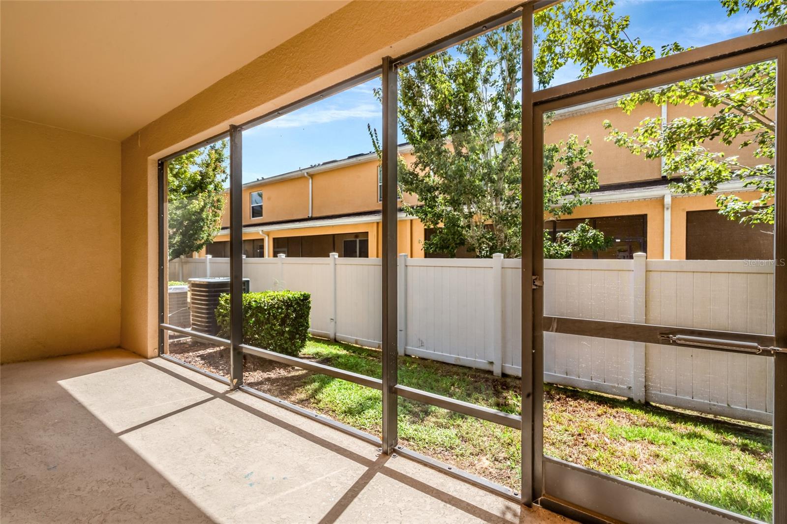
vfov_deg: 73.7
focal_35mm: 16
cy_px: 262
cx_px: 394
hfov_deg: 96.7
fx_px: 350
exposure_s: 1/60
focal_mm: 16
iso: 200
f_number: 16
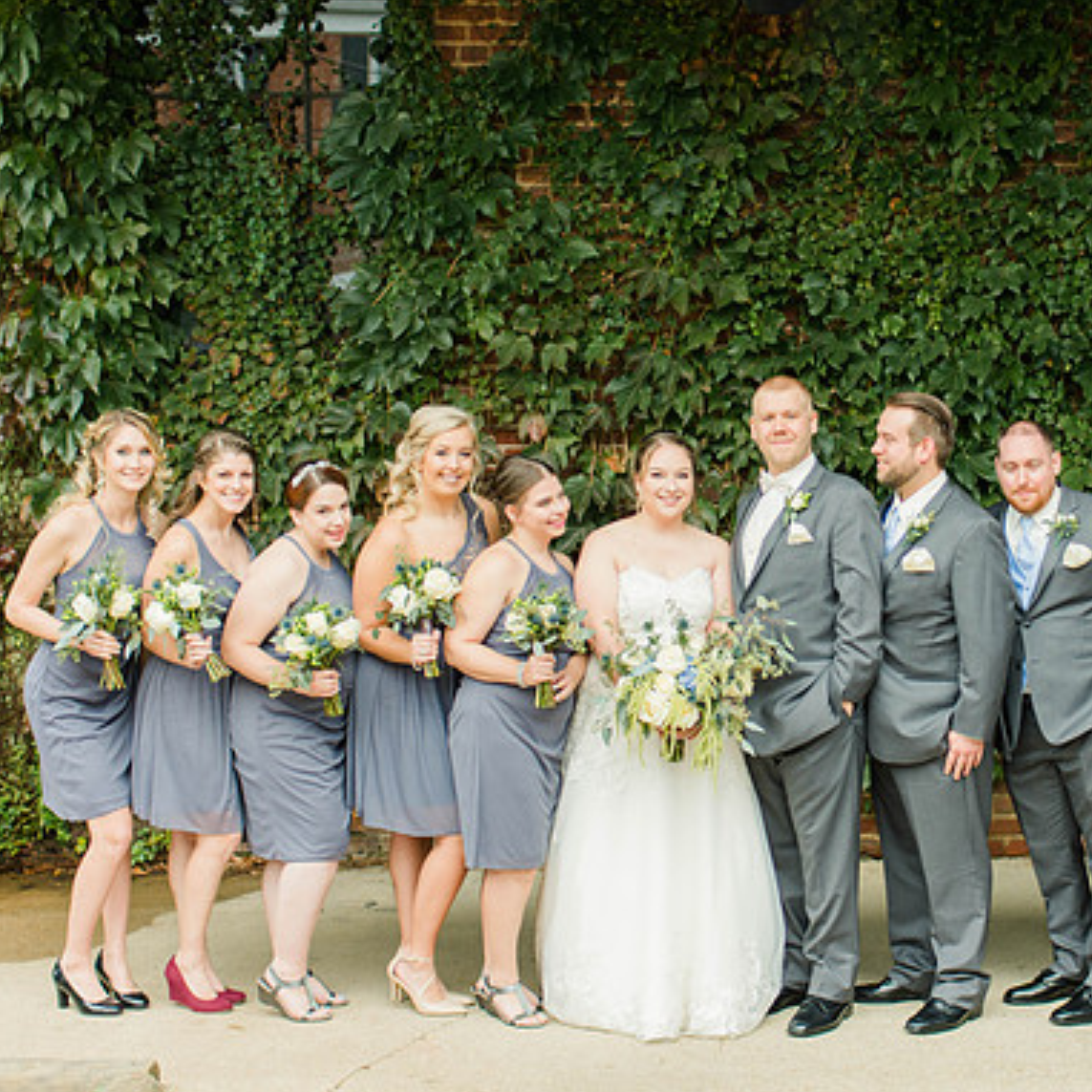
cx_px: 803
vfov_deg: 25.4
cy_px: 546
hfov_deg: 25.1
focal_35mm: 68
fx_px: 2427
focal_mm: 35
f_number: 2
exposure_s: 1/200
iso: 160
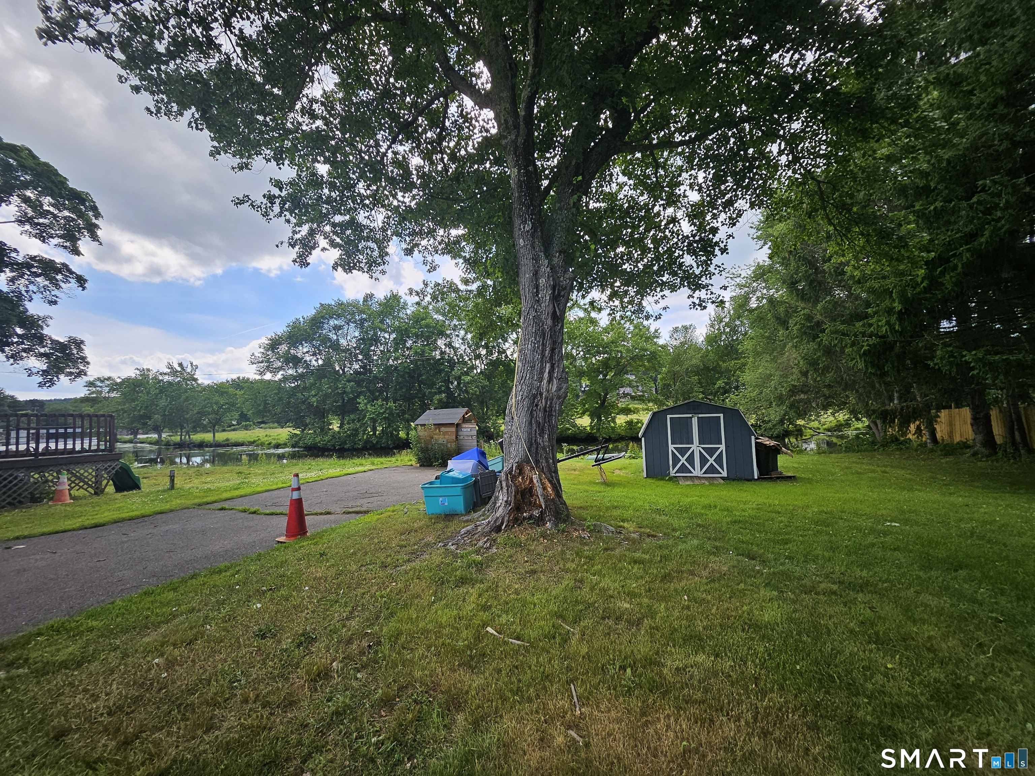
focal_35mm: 13
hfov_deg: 106.2
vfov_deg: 89.9
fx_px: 389
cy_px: 388
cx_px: 518
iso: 32
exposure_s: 1/533
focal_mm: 1.7
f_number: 2.2
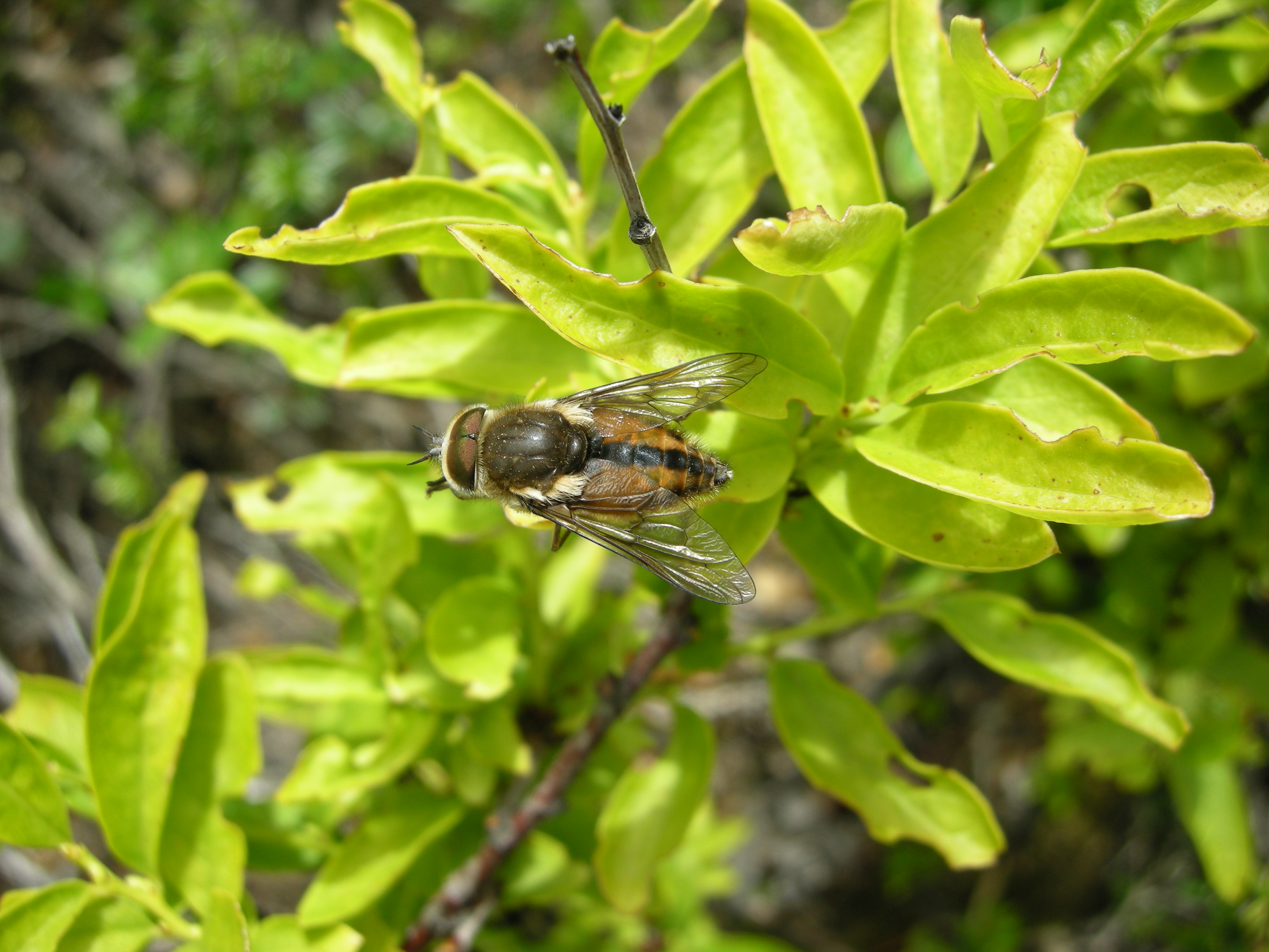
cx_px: 634
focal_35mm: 36
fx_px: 1320
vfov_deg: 39.7
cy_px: 476
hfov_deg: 51.4
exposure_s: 1/190
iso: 64
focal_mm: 7.5
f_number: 4.3
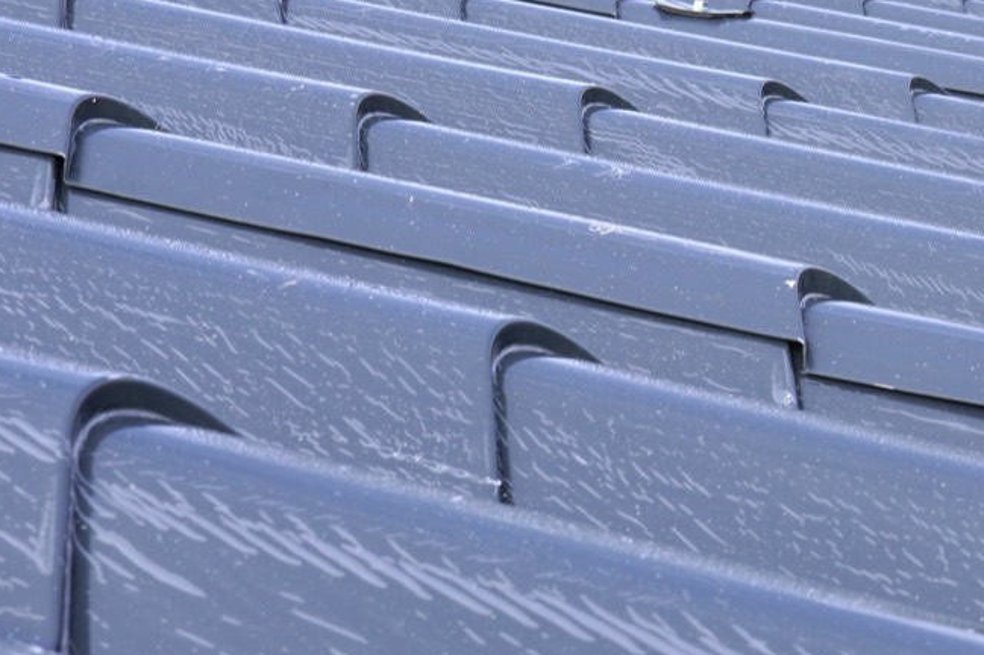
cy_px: 440
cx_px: 1023
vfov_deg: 12.3
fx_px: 3032
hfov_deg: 17.9
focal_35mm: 111
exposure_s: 1/80
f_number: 11
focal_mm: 30
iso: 100
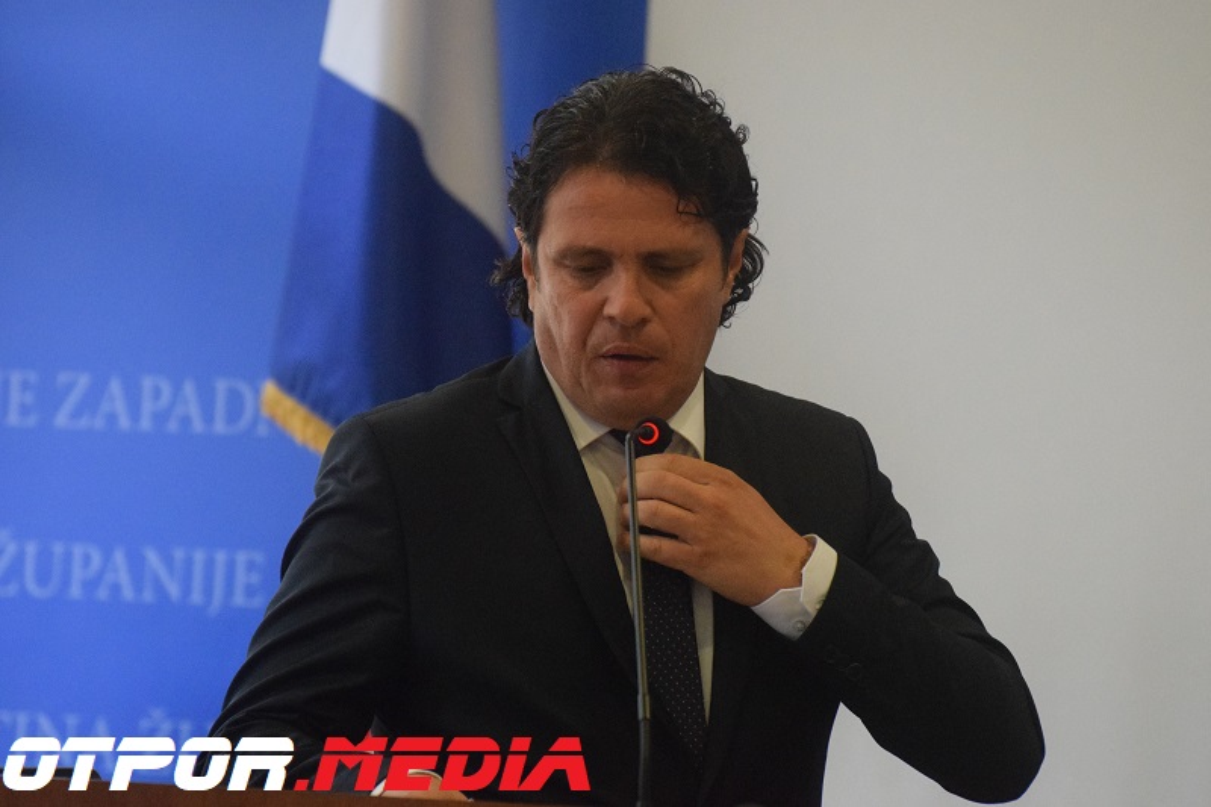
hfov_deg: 7.0
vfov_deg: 4.7
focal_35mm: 292
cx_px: 606
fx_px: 9837
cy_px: 404
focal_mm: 195
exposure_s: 1/500
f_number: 5.3
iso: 6400
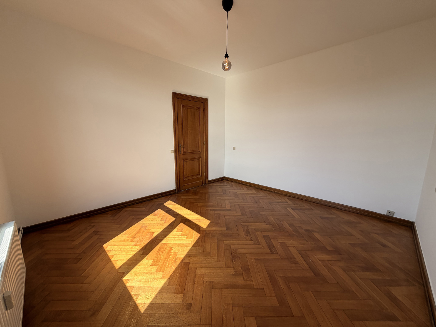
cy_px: 164
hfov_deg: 102.1
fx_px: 176
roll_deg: -1.1
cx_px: 218
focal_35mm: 14
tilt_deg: -10.8
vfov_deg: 85.7
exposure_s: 1/186
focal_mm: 2.22
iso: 40
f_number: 2.2
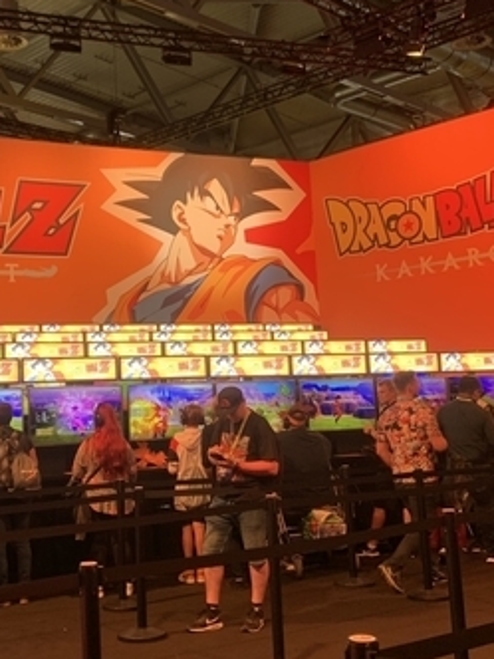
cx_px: 139
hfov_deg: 30.5
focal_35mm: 47
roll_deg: +2.5
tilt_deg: +6.9
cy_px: 318
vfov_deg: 40.4
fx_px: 894
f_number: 1.8
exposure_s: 1/52
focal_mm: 4.25
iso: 125
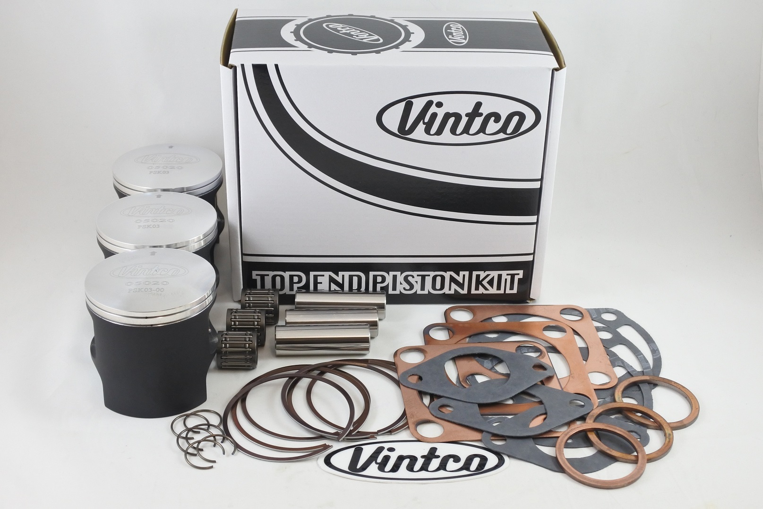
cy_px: 254
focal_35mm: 41
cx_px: 382
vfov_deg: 32.6
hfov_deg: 47.4
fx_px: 869
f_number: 4.2
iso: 500
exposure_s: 1/125
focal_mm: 15.3
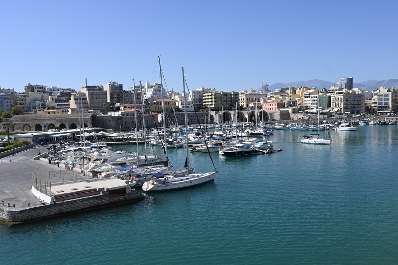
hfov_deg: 58.3
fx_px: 356
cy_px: 132
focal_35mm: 32
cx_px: 199
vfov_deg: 40.8
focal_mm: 21.5
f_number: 7.1
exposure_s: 1/400
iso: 100
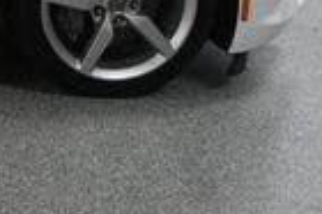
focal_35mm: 151
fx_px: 1349
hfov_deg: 11.9
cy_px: -99
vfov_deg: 8.9
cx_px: -352
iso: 100
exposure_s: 1/160
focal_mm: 22
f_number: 13
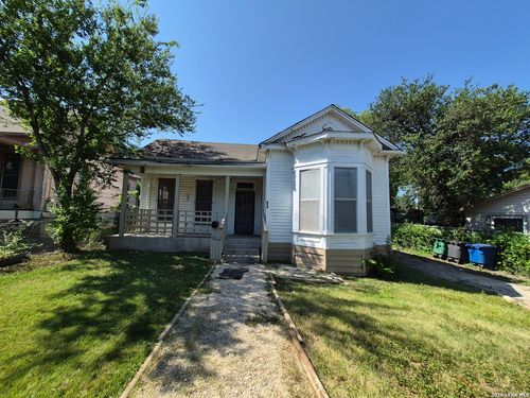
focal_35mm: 13
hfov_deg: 106.2
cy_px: 199
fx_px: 199
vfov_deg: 89.9
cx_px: 265
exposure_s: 1/1380
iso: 40
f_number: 2.2
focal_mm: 1.74
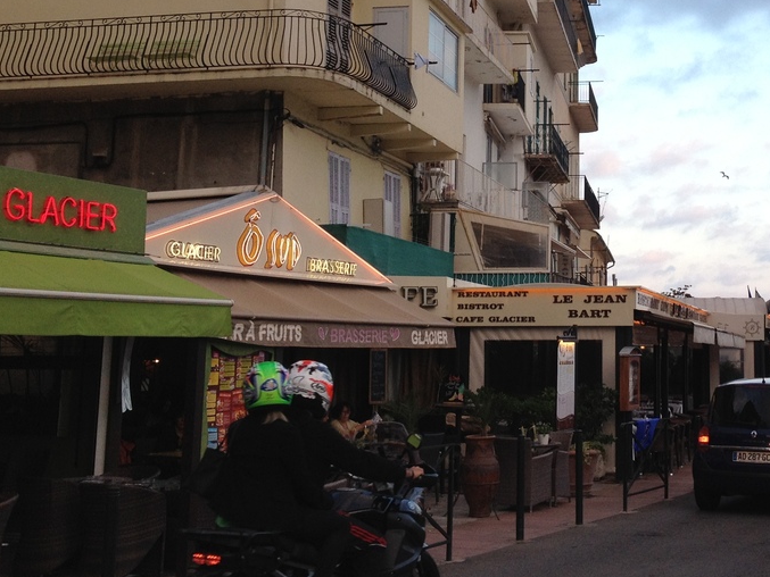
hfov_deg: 30.5
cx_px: 603
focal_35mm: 62
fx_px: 1379
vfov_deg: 23.4
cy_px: 142
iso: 64
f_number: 2.4
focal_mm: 4.28
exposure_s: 1/246
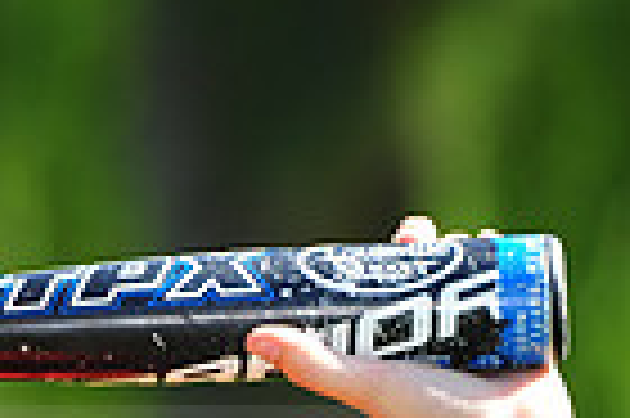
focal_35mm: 828
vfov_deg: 1.7
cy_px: 463
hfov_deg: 2.5
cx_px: -387
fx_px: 14473
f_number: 4.5
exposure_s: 1/640
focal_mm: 200
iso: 200
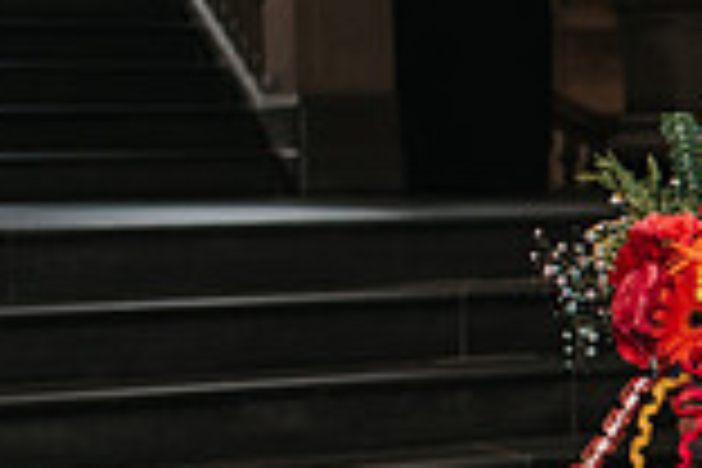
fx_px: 2574
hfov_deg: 14.0
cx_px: 1202
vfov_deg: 10.3
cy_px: 457
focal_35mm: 132
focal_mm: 35
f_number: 4
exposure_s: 1/160
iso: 1000
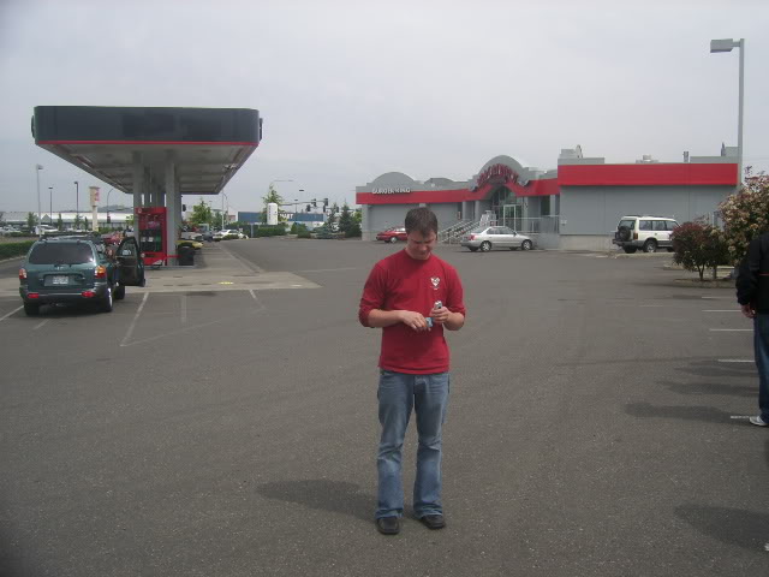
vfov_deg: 40.7
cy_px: 288
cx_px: 384
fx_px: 778
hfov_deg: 52.6
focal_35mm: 35
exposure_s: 1/385
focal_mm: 5.95
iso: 50
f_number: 5.8
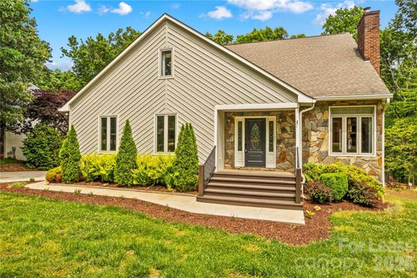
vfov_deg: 57.2
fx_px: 255
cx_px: 208
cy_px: 139
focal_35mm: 22
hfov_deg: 78.6
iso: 110
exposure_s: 1/800
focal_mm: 8.38
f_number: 2.8
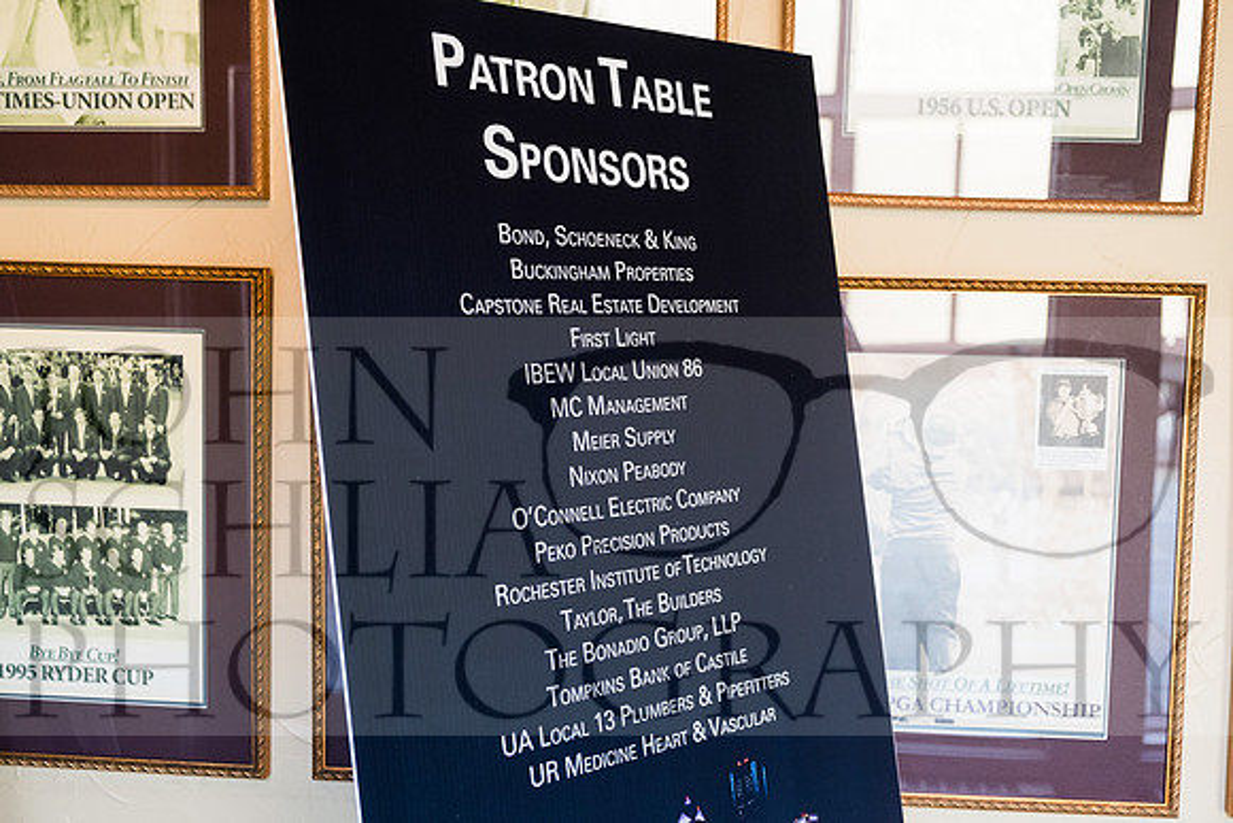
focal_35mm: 45
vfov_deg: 29.6
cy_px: 412
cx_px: 616
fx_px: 1555
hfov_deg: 43.3
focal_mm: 28.9
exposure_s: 1/125
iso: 800
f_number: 3.2
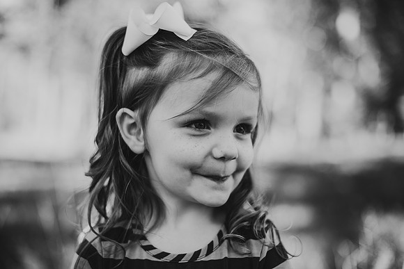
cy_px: 134
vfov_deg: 27.0
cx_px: 202
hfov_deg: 39.6
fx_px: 561
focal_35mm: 50
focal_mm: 50
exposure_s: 1/1250
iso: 200
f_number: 2
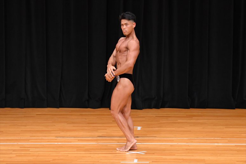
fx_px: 1947
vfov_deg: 4.8
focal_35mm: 285
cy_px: 82
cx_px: 123
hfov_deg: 7.2
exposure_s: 1/400
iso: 4000
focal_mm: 190
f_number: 5.6
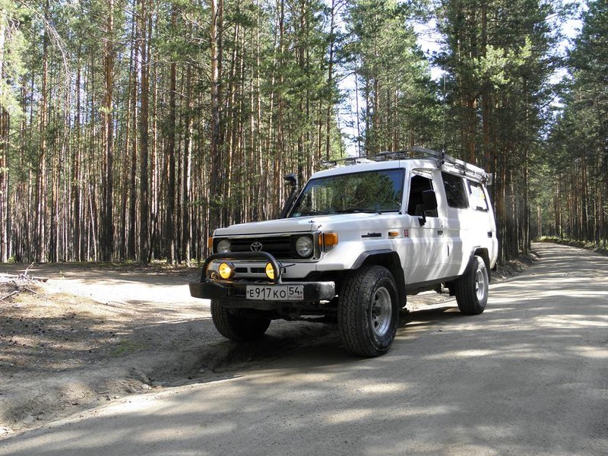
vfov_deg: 49.7
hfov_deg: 63.4
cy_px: 228
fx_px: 492
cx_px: 304
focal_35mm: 28
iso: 100
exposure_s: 1/100
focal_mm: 5
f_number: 3.5
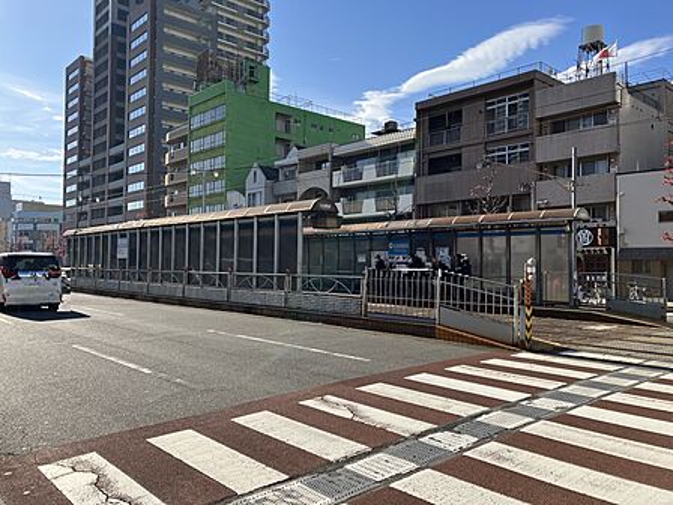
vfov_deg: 49.7
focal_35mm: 28
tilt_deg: +0.9
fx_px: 544
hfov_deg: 63.4
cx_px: 336
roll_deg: -1.3
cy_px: 252
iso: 32
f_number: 1.8
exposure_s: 1/1567
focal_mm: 3.99
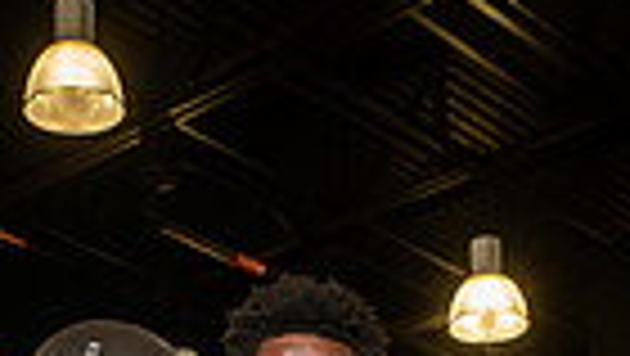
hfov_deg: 17.7
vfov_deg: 8.8
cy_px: 951
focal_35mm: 121
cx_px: 274
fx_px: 2023
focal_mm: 36
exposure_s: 1/250
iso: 500
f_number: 5.6
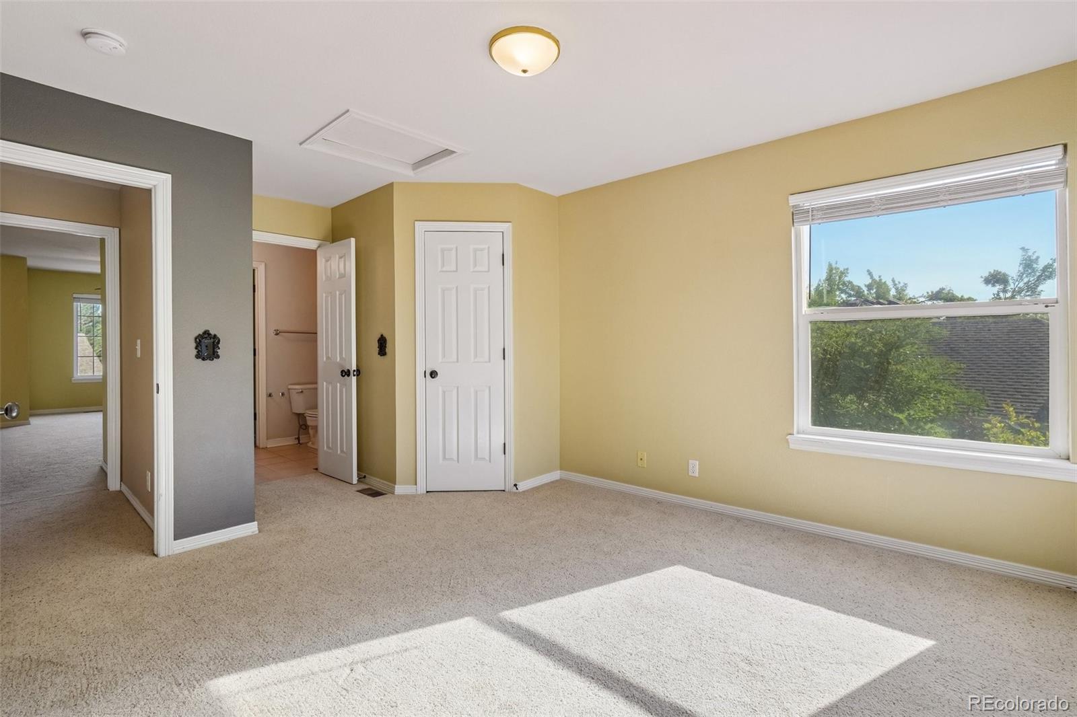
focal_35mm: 15
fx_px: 449
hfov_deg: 100.4
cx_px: 538
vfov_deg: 77.3
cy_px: 358
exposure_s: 1/160
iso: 400
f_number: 8
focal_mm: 10
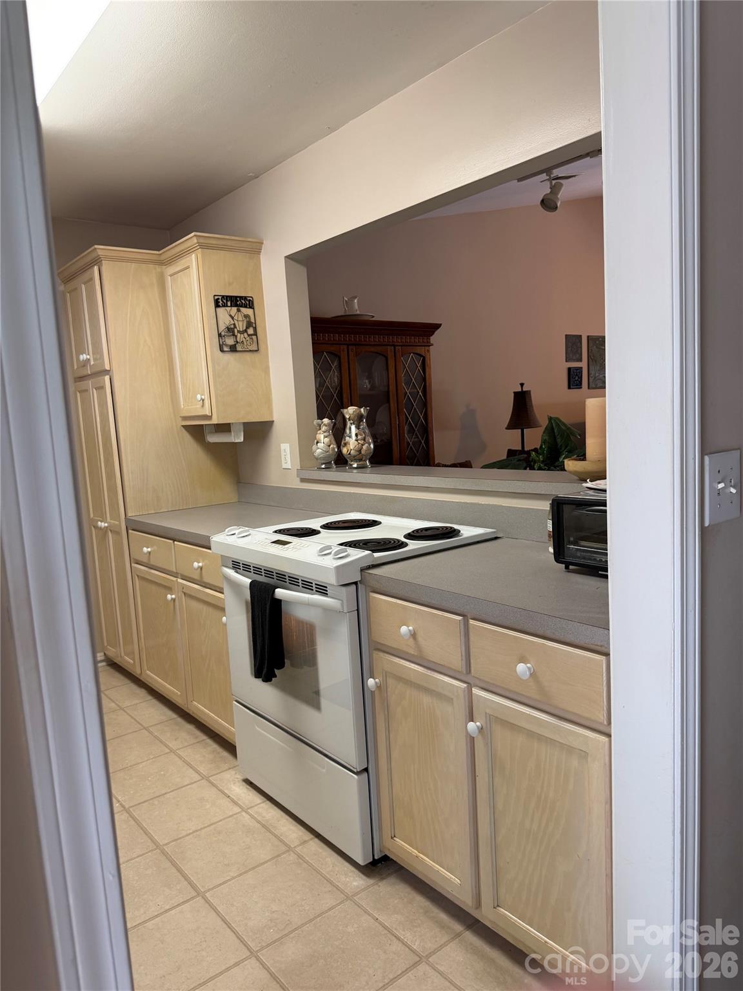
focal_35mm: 24
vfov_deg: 71.6
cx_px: 372
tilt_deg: -7.5
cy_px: 496
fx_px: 687
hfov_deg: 56.8
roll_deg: +2.6
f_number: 1.78
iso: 125
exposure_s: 1/60
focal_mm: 6.76
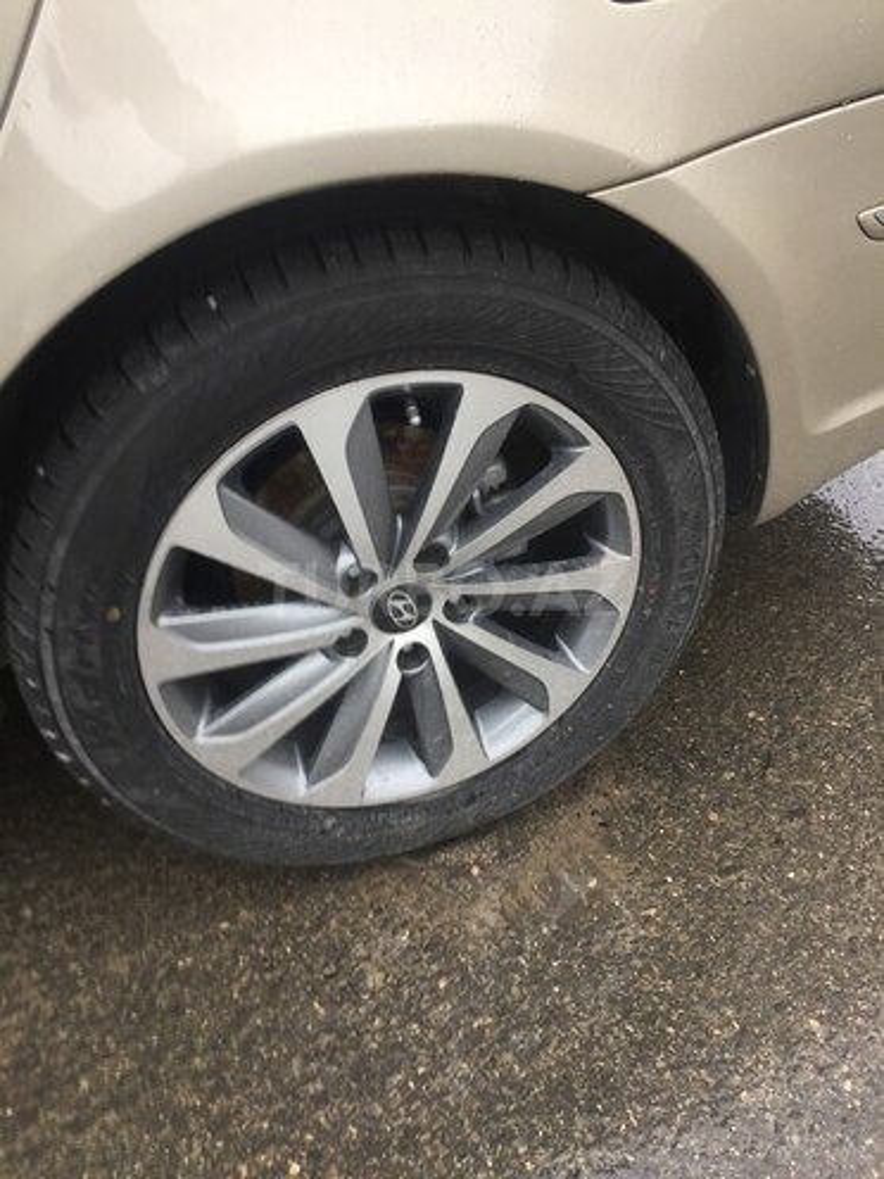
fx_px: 987
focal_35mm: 29
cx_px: 442
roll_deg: +8.5
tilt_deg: -41.4
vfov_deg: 61.7
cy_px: 590
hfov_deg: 48.2
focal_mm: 4.15
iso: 32
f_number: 2.2
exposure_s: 1/50
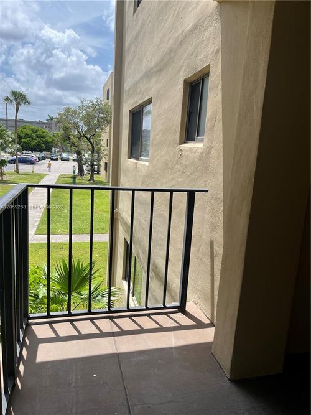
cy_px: 208
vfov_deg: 67.3
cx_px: 156
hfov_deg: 53.0
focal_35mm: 26
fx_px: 312
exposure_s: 1/2101
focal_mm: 5.1
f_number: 1.6
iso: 50
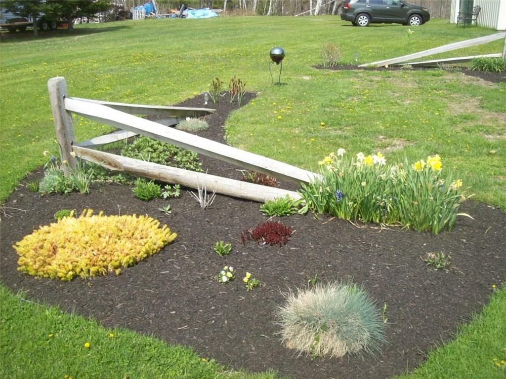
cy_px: 190
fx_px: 526
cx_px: 253
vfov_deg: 39.7
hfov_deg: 51.4
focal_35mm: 36
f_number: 4.8
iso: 80
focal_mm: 6
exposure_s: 1/297
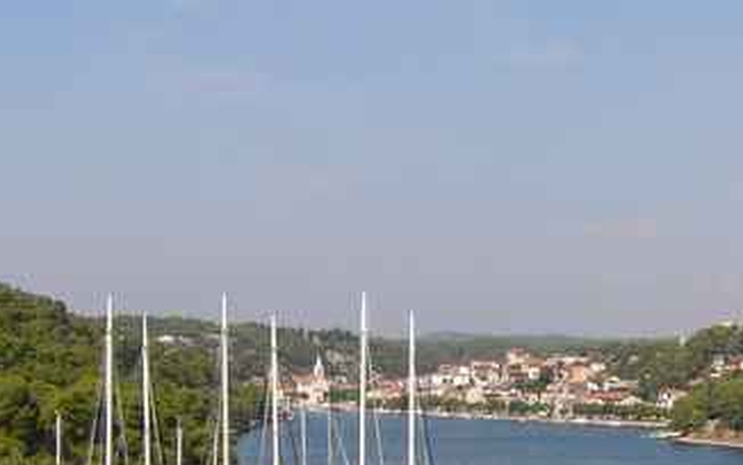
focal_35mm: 91
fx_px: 1843
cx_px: 474
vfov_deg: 14.4
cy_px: 301
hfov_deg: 22.7
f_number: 5.6
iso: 80
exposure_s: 1/400
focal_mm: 5.8
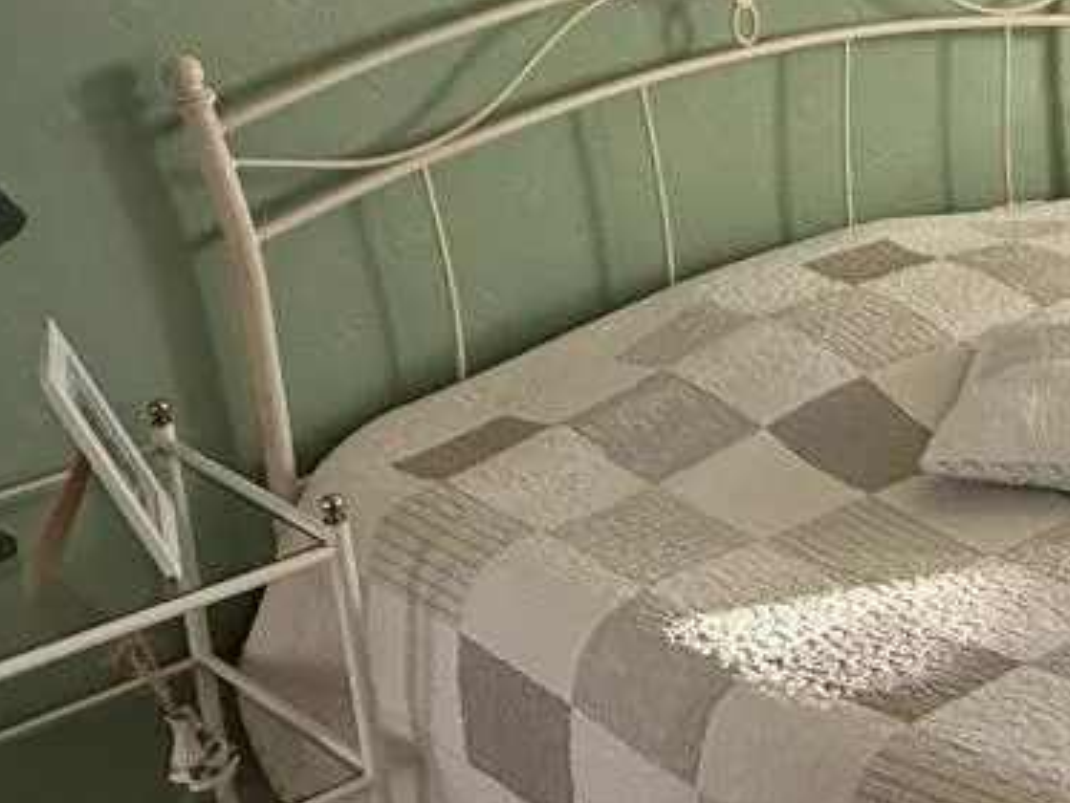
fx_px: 2226
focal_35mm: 72
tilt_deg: -15.9
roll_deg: -0.1
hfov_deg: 23.8
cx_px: 1394
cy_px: 172
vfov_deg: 20.2
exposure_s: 1/117
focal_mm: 2.22
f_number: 2.2
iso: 64
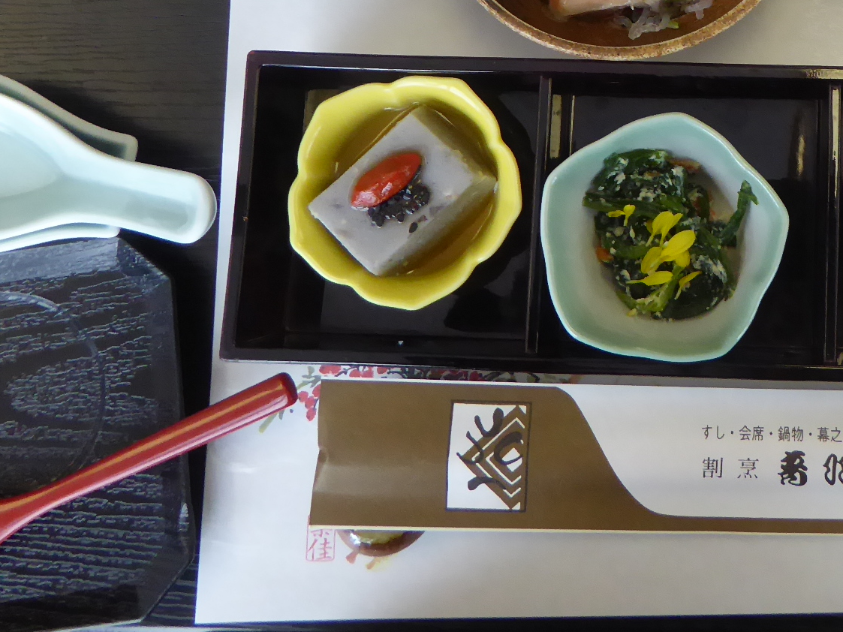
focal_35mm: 57
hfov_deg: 32.4
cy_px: -9
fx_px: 1388
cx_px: 734
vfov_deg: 24.4
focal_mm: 4.3
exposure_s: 1/60
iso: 400
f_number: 3.3
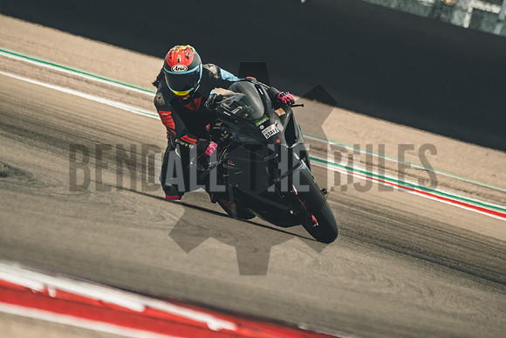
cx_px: 231
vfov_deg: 1.5
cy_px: 165
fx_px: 12523
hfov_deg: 2.3
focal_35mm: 891
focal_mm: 400
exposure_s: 1/2500
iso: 1250
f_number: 5.6
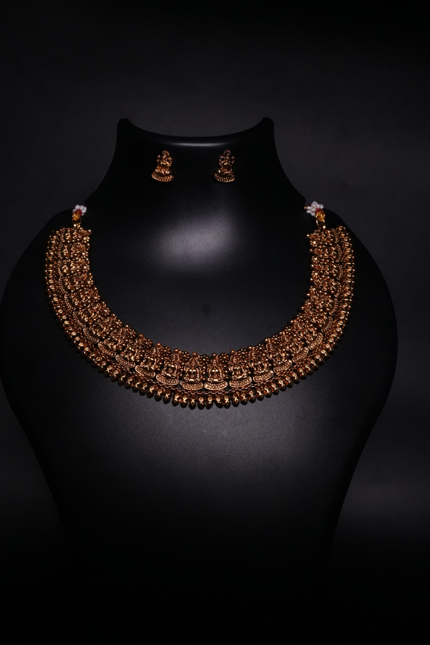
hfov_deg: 26.0
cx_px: 215
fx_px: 931
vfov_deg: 38.2
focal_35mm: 52
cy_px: 322
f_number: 10
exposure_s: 1/125
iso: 5000
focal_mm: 35
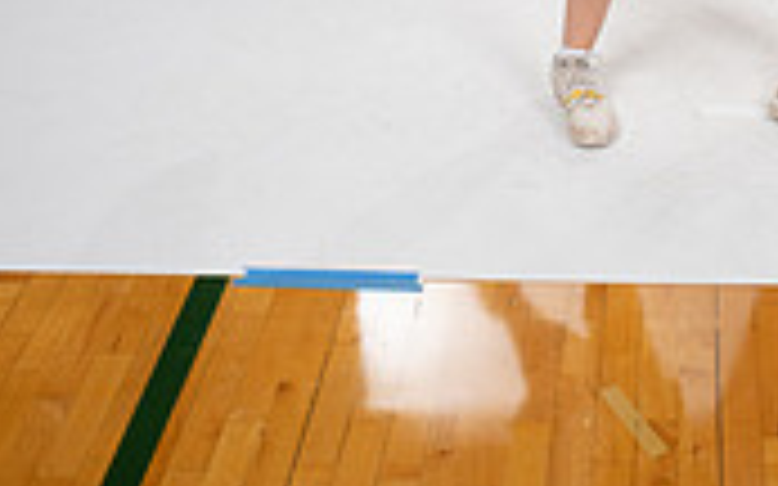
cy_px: -518
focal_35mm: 85
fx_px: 1802
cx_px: 634
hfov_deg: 24.0
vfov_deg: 13.1
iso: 640
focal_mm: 32
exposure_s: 1/400
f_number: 8
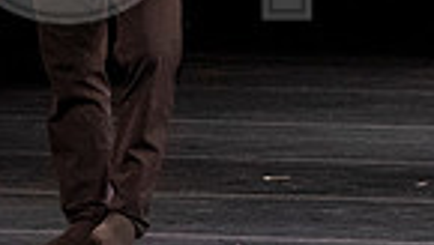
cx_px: -269
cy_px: -106
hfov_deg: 1.7
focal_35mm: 1267
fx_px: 14599
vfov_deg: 1.0
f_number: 10
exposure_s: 1/320
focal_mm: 303
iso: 12800
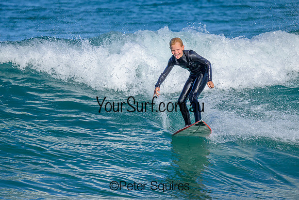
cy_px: 128
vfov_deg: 1.3
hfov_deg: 1.9
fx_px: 9127
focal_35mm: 1099
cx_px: 112
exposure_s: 1/2000
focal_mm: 800
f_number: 8
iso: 320
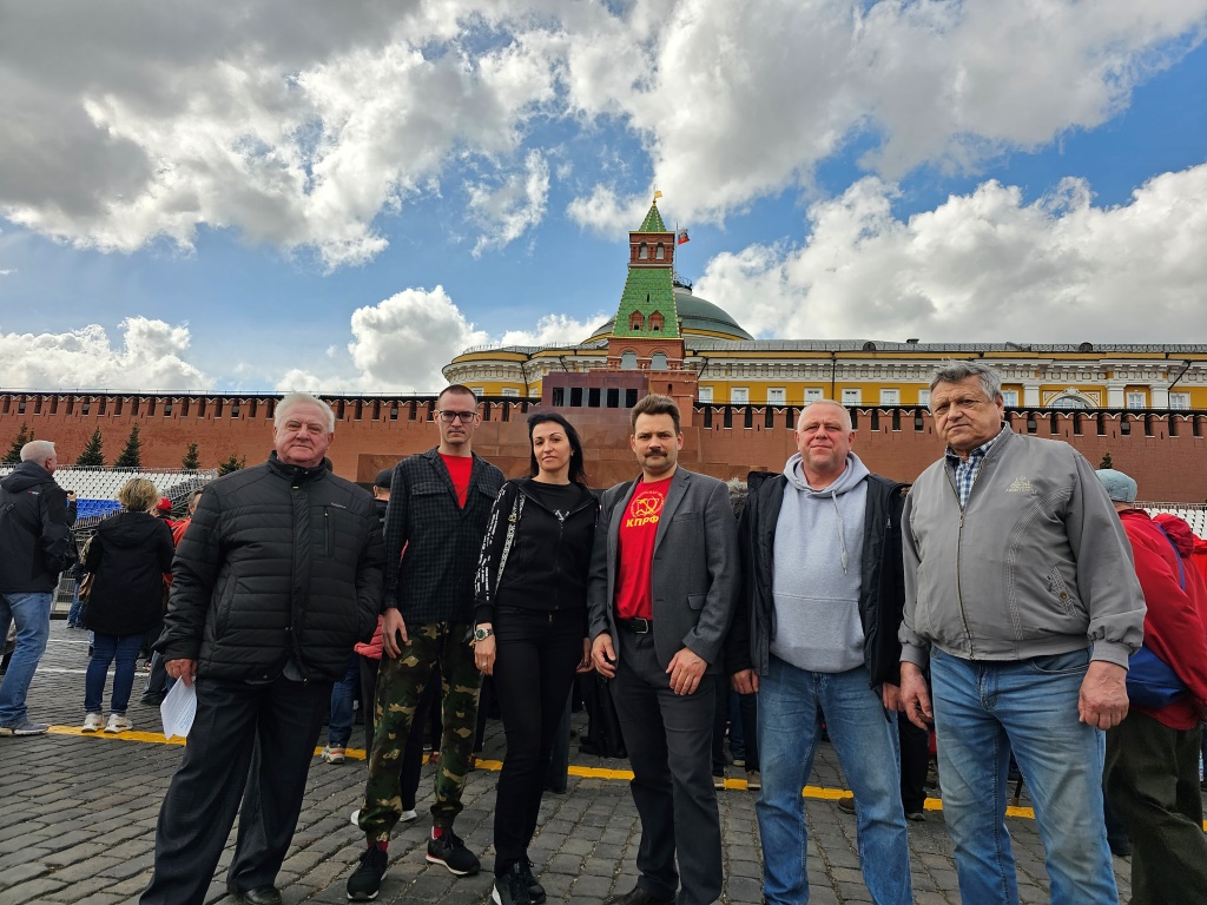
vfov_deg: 58.9
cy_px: 452
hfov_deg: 73.9
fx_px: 802
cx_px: 604
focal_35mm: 23
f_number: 1.7
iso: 20
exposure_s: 1/1064
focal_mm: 6.3
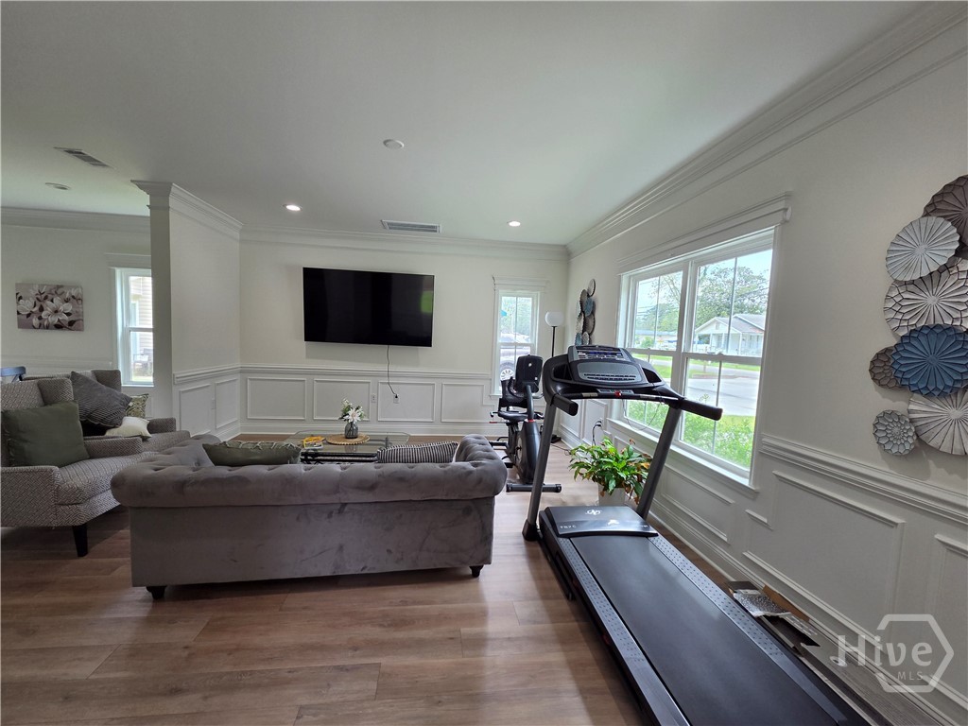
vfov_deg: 89.9
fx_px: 364
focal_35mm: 13
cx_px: 484
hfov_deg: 106.2
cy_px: 363
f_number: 2.2
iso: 100
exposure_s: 1/120
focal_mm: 2.2
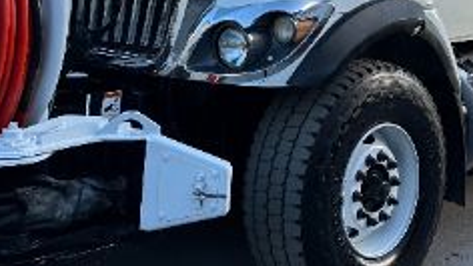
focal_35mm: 71
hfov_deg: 29.7
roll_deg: -1.4
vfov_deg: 16.3
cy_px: -54
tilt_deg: -0.1
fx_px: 891
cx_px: 267
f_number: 1.78
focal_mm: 6.86
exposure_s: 1/779
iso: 80
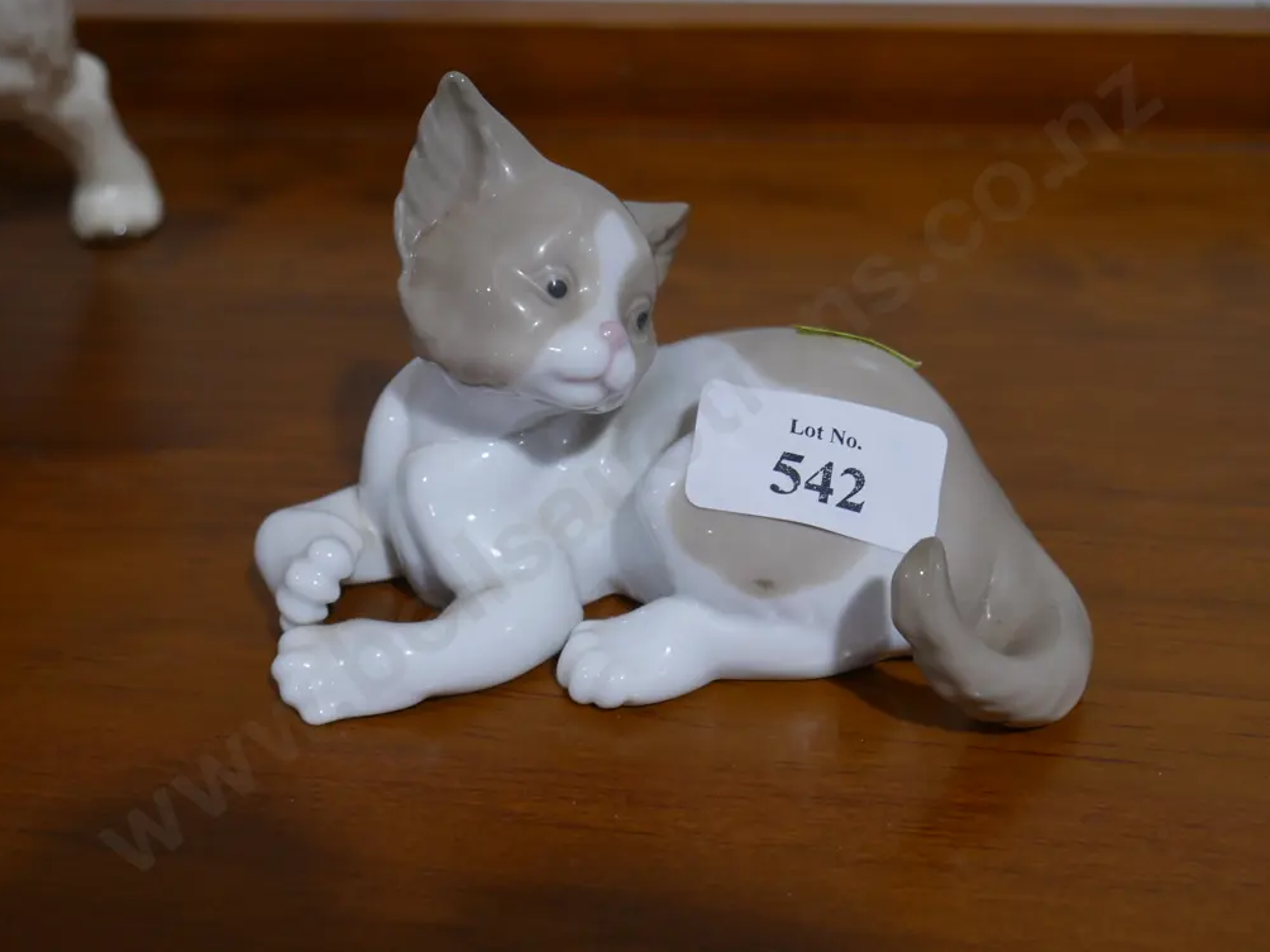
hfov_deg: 37.5
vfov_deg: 28.6
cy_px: 472
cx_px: 629
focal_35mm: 51
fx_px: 1871
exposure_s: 1/60
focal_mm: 25
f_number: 5.3
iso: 500
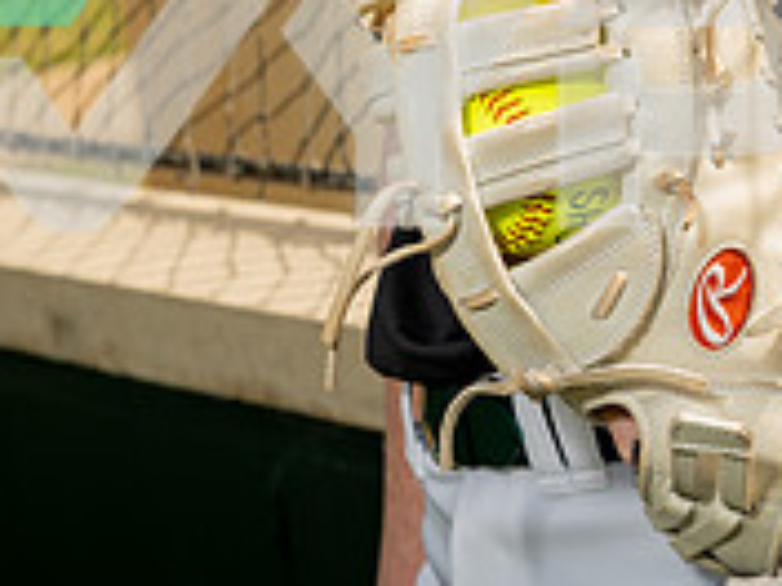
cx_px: 515
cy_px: -218
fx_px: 3276
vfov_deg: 10.0
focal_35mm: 145
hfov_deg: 13.6
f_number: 4.5
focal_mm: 59
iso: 250
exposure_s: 1/250
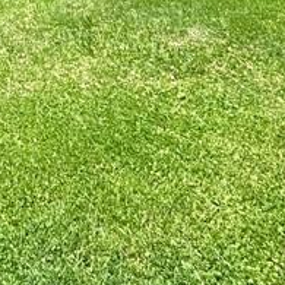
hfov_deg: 21.3
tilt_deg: +1.4
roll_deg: -1.3
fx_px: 605
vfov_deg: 21.4
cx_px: -168
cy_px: -165
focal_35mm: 65
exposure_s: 1/2208
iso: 50
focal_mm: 2.22
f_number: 2.2
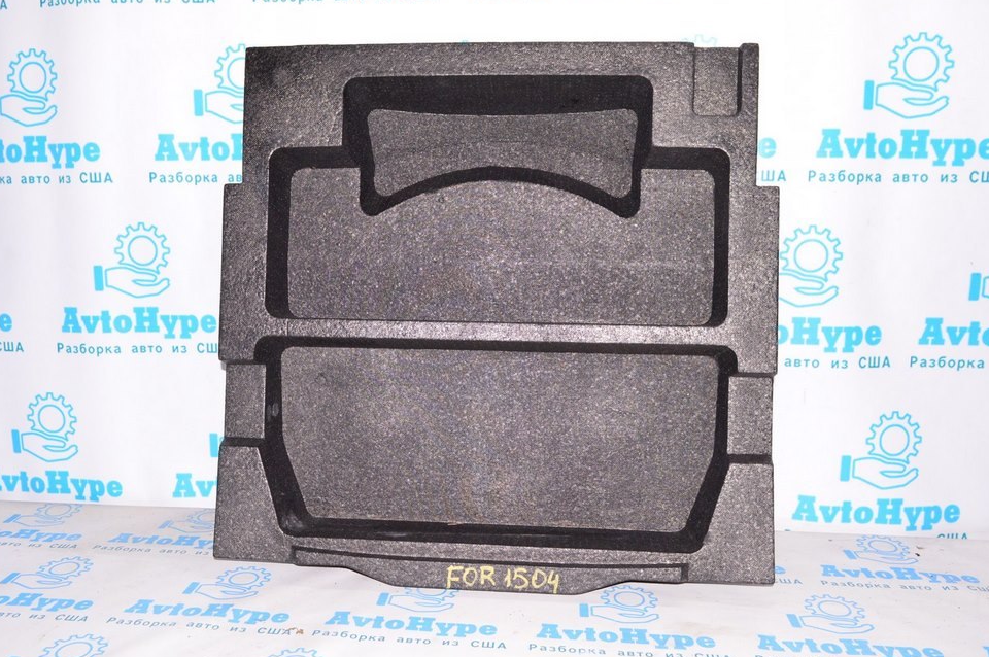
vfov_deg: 41.0
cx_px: 466
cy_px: 322
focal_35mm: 32
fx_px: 878
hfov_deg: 58.7
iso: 1600
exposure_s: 1/200
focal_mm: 20
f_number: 8
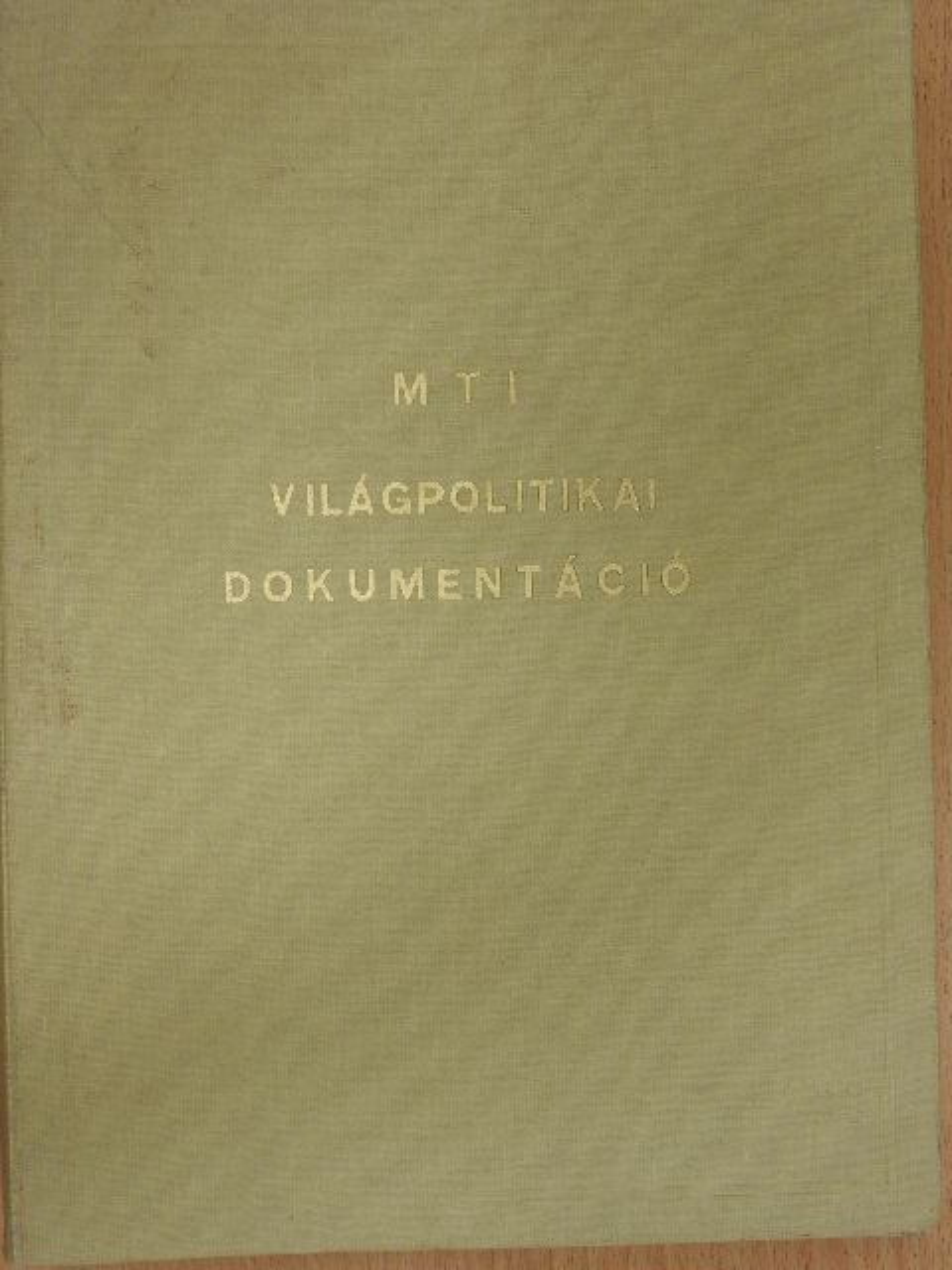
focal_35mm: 45
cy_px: 635
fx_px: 1650
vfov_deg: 42.1
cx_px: 476
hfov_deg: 32.2
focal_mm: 8.1
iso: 250
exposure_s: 1/60
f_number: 4
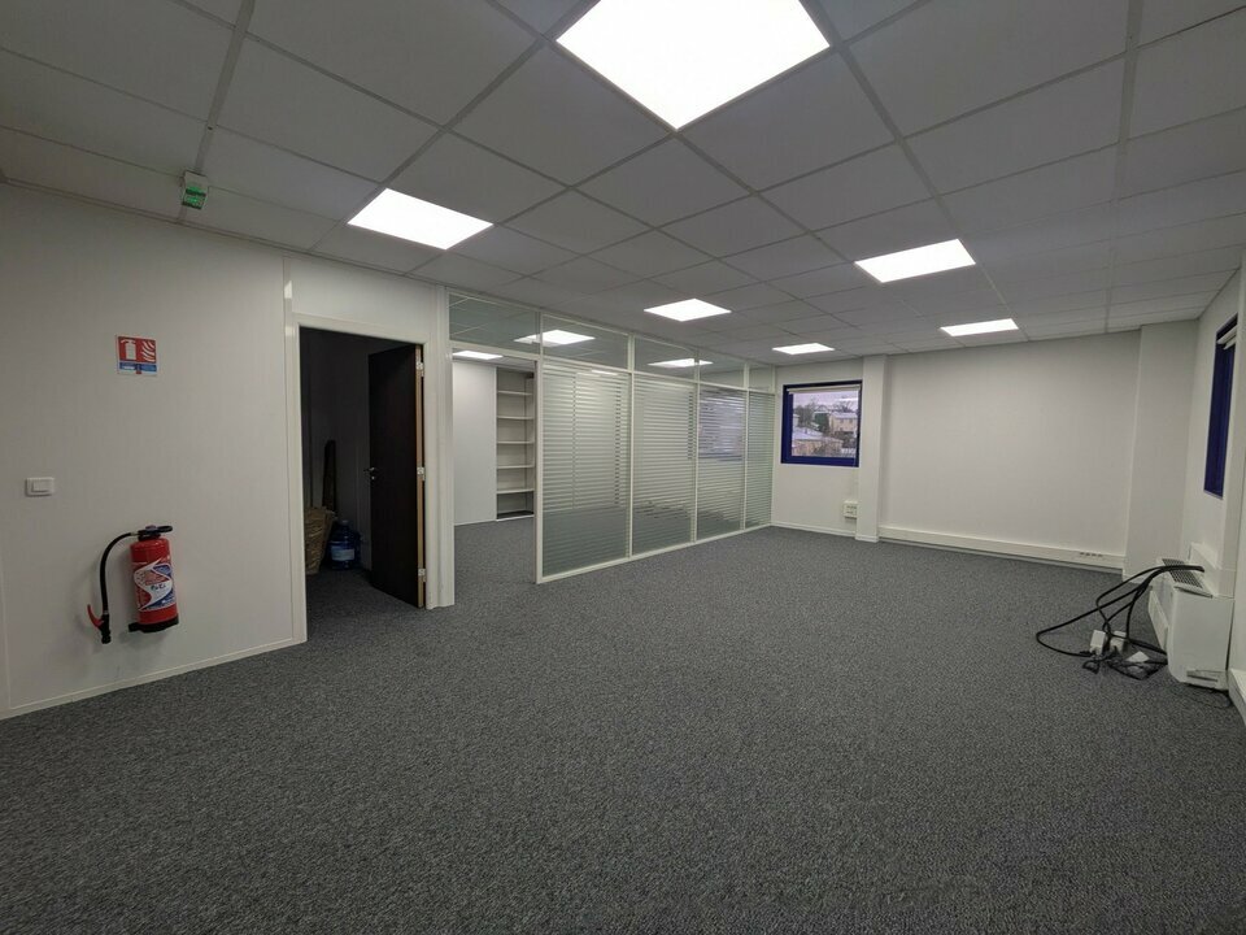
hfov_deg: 102.1
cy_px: 468
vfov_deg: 85.7
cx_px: 623
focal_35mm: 14
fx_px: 504
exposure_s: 1/103
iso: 43
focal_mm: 1.83
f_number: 2.2
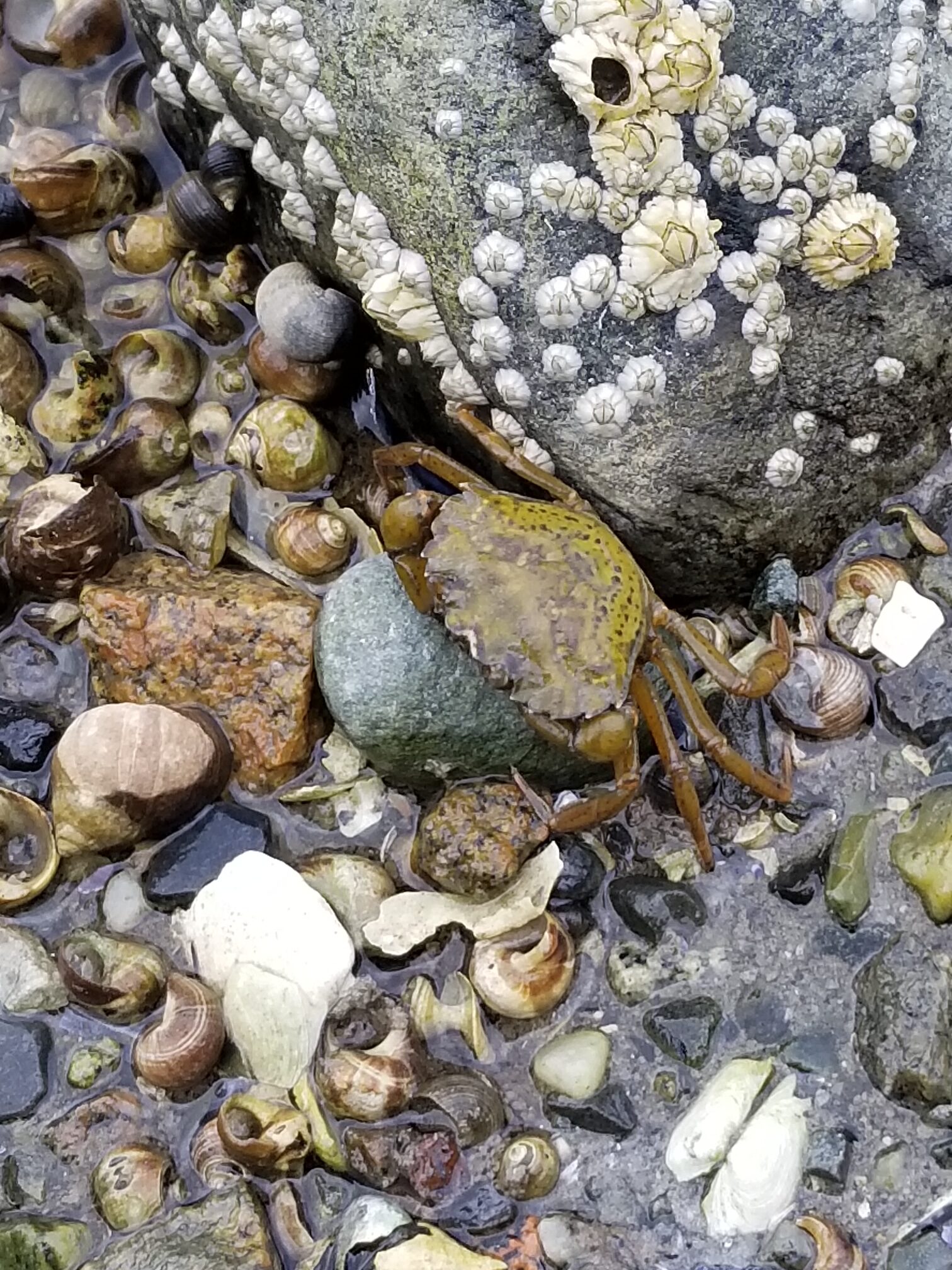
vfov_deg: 67.3
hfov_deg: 53.1
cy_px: 635
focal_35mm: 26
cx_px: 476
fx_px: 953
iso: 50
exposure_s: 1/526
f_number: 1.7
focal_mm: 4.25
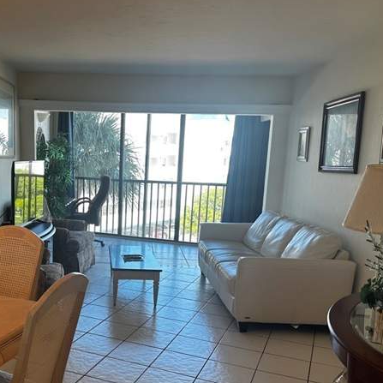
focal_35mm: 38
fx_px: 476
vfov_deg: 43.4
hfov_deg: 42.7
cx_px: 105
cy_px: 248
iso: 64
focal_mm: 6.86
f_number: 1.78
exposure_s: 1/139
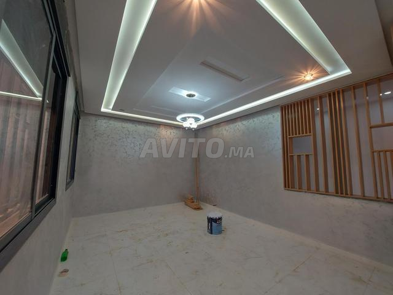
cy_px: 148
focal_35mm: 13
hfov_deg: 106.2
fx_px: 148
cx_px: 196
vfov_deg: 89.9
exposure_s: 1/100
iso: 80
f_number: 2.2
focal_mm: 1.74
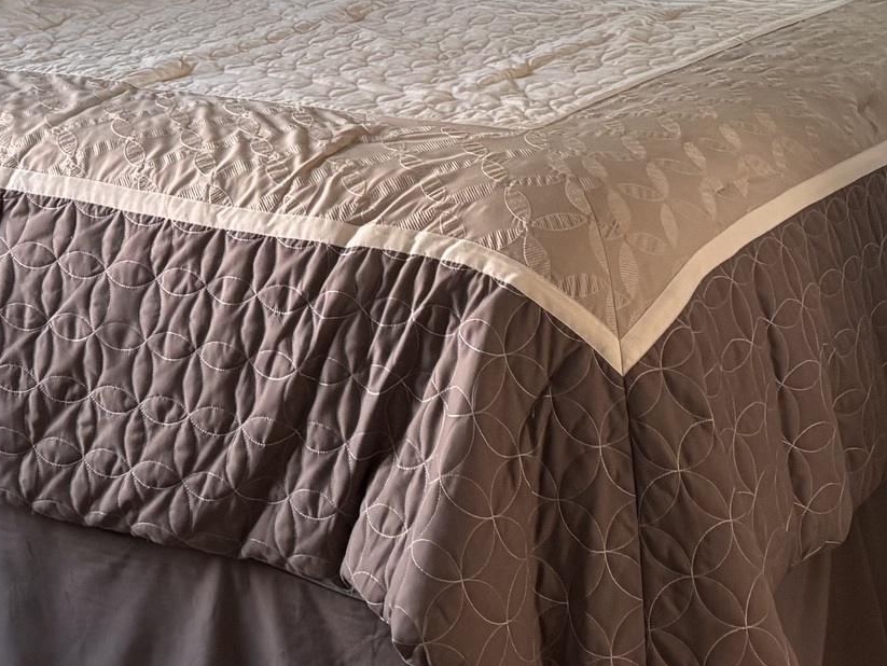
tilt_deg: -2.8
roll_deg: +0.9
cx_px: 216
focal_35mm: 97
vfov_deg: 14.3
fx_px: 2487
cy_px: -314
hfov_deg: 20.1
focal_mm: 5.96
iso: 160
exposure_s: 1/60
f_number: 1.6
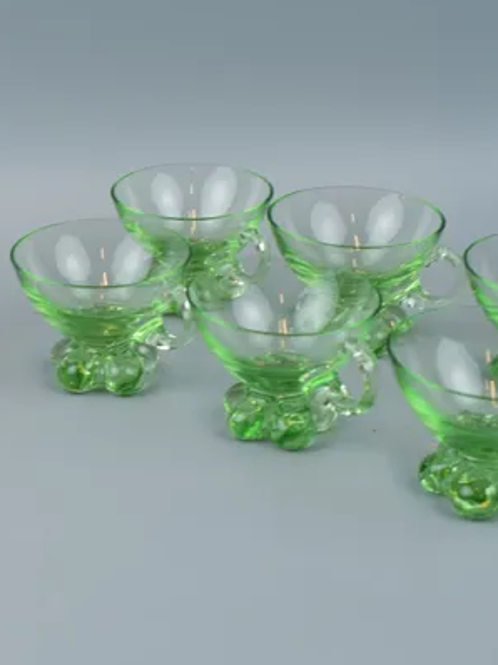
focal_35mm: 74
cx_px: 40
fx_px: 1421
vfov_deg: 26.3
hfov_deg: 19.5
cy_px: 267
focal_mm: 34
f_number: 4
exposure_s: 1/30
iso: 50
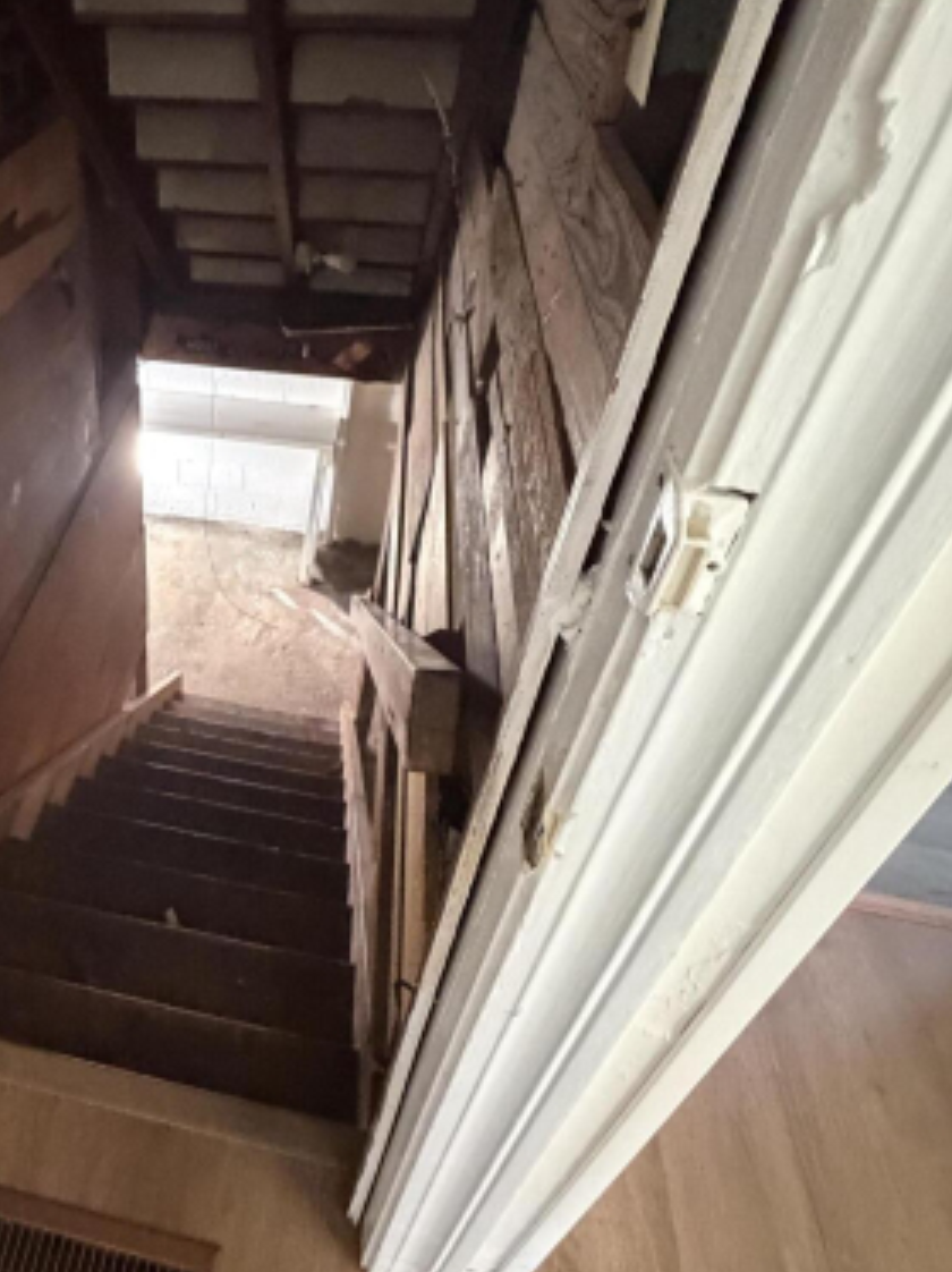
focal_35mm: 25
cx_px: 173
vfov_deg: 68.9
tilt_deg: -37.1
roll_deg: +0.0
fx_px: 918
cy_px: 522
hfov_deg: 51.0
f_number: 2.2
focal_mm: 2.22
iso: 1250
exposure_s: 1/60
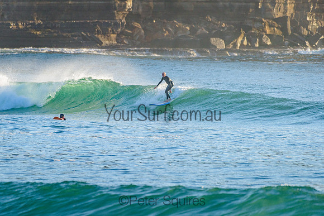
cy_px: 97
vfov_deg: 2.2
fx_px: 5516
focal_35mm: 613
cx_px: 127
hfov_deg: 3.4
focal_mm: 500
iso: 560
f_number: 5.6
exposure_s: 1/2000
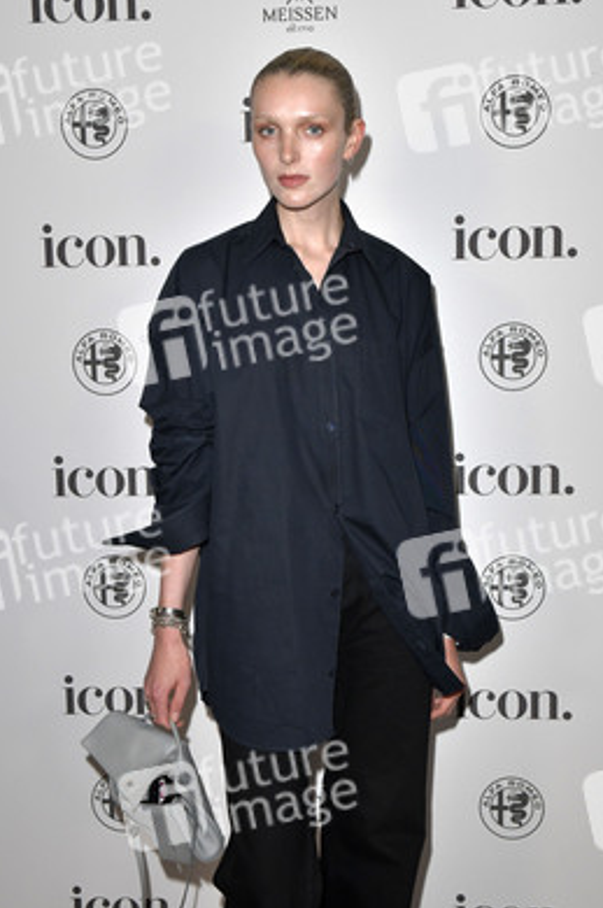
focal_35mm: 39
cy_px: 447
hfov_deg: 34.1
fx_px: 982
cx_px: 305
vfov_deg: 49.6
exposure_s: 1/250
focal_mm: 38
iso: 1250
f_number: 7.1
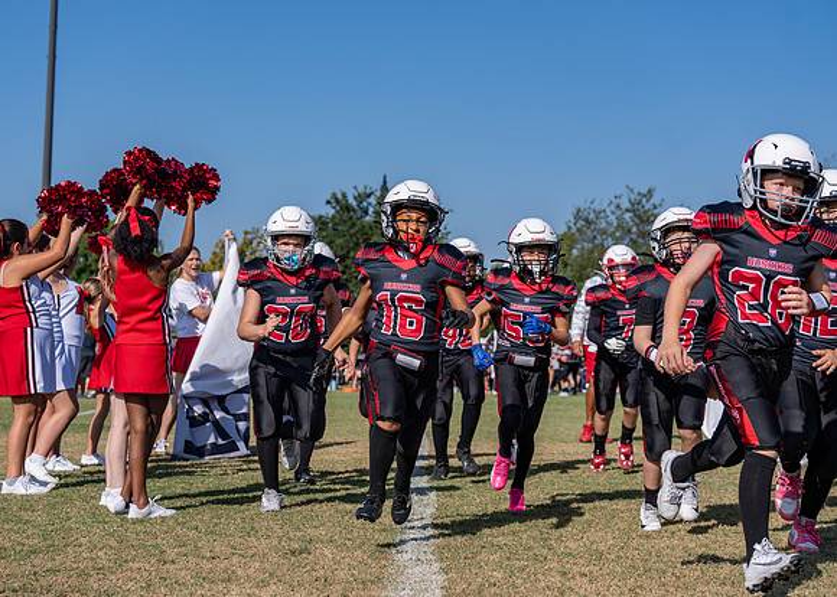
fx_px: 1812
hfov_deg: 26.0
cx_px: 395
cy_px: 299
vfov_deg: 18.7
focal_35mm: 76
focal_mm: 70
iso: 100
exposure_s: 1/1250
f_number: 5
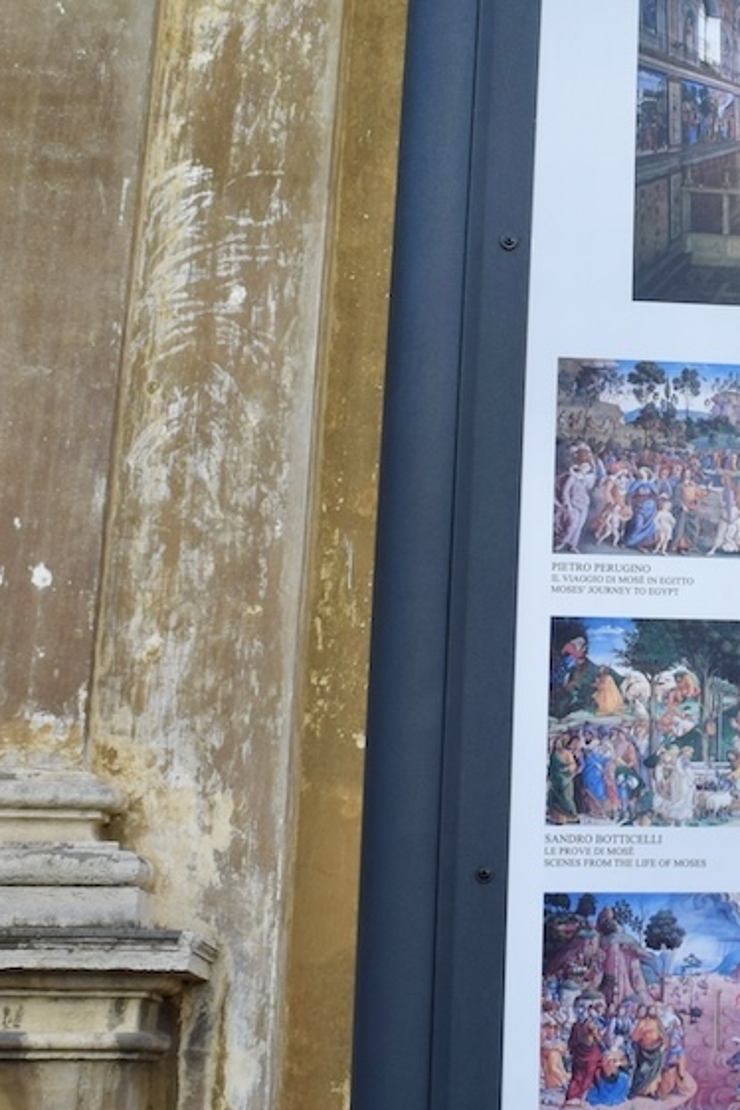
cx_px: 882
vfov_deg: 30.9
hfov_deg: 19.7
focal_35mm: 65
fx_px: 2004
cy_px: 465
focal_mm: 18
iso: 200
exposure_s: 1/250
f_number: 8
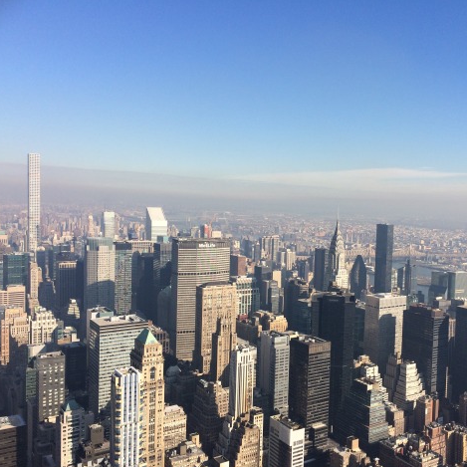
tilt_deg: -4.8
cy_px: 237
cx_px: 292
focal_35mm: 35
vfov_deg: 47.2
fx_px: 534
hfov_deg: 46.8
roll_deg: -1.8
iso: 32
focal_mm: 4.15
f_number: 2.2
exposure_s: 1/2283
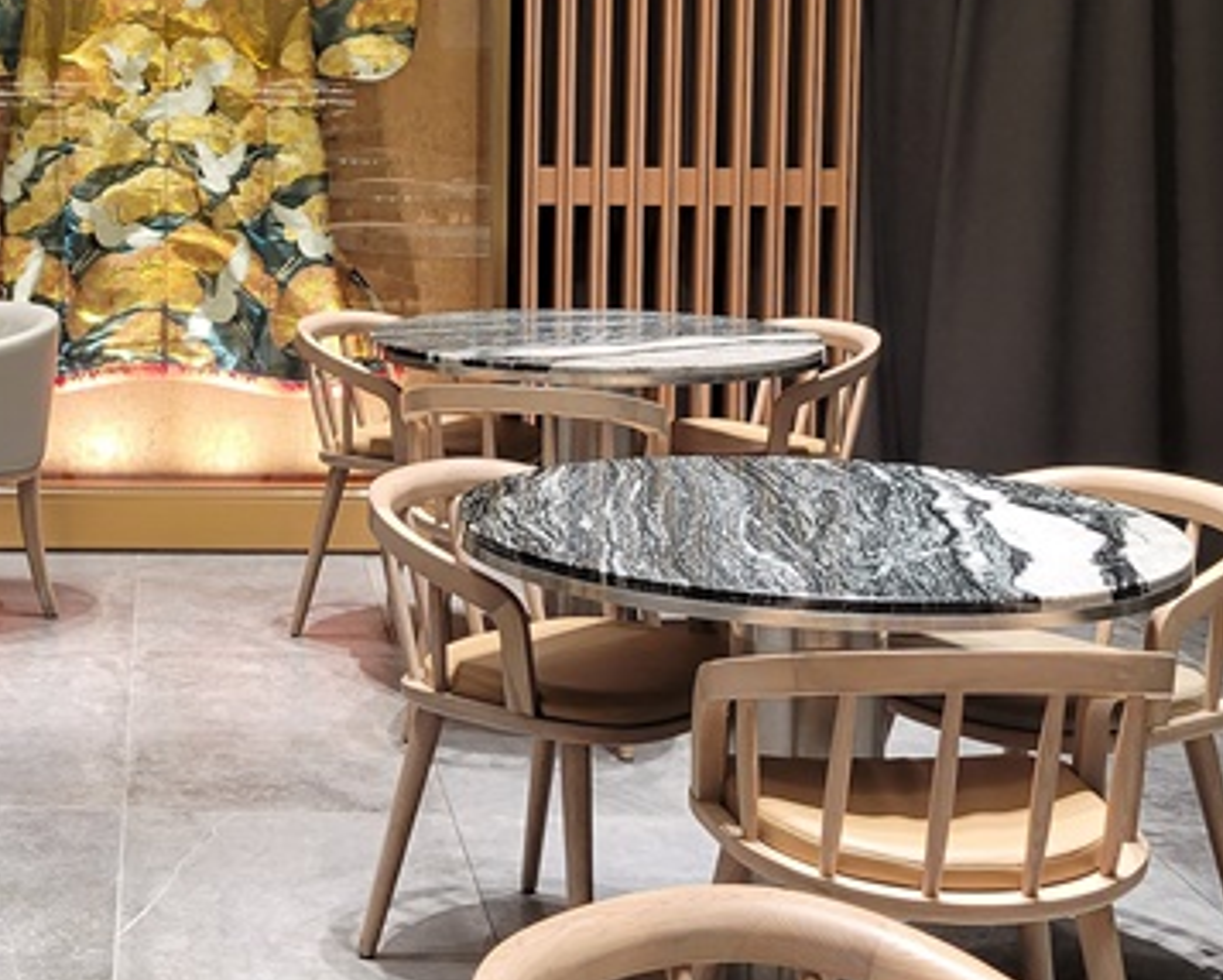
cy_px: 188
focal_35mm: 71
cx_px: 99
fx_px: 2571
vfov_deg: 21.3
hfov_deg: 25.8
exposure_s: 1/31
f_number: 1.8
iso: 80
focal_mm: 5.4
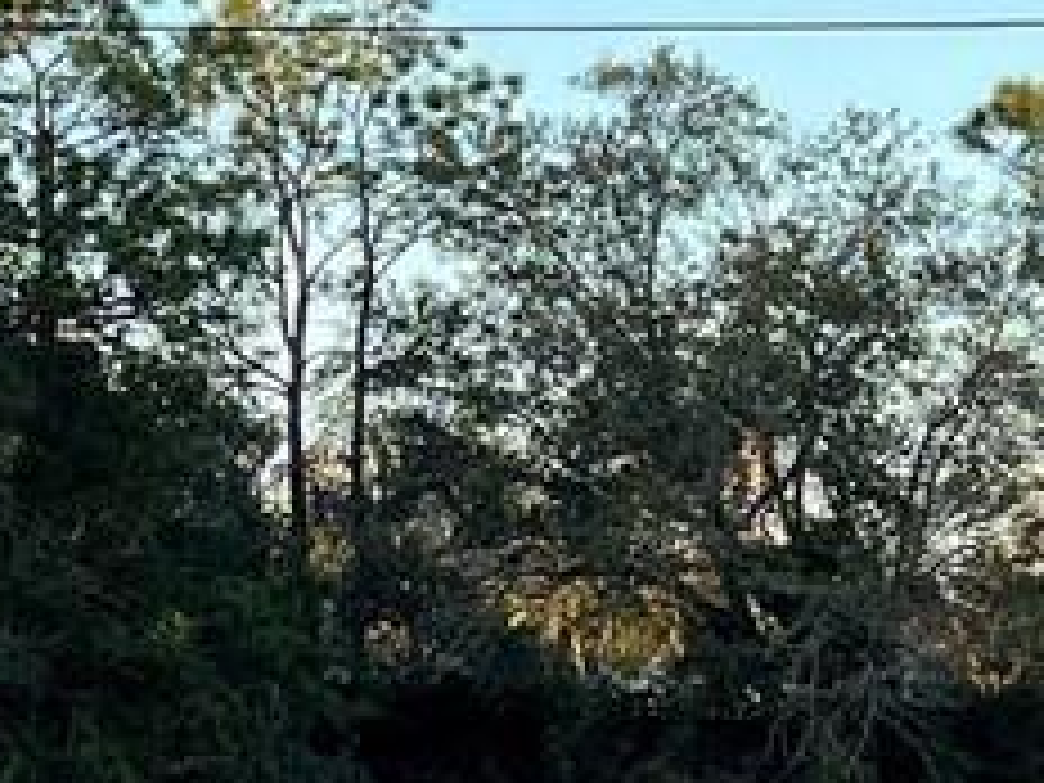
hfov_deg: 10.9
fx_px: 5399
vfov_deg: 8.3
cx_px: -72
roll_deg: +1.7
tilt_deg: -0.6
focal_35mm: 179
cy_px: 792
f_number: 1.5
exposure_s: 1/1089
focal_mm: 5.7
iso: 50
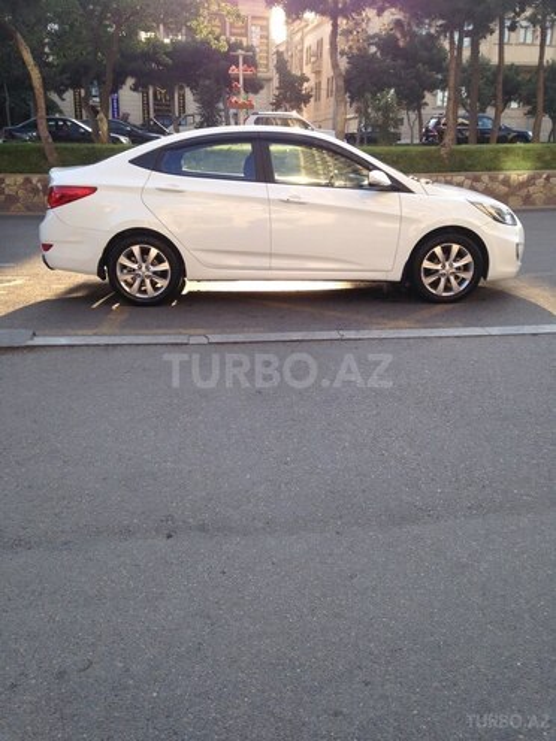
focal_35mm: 33
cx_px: 278
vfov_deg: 55.4
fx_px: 707
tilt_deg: -15.1
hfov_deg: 42.9
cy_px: 370
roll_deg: -2.7
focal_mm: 4.12
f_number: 2.4
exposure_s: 1/251
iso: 50
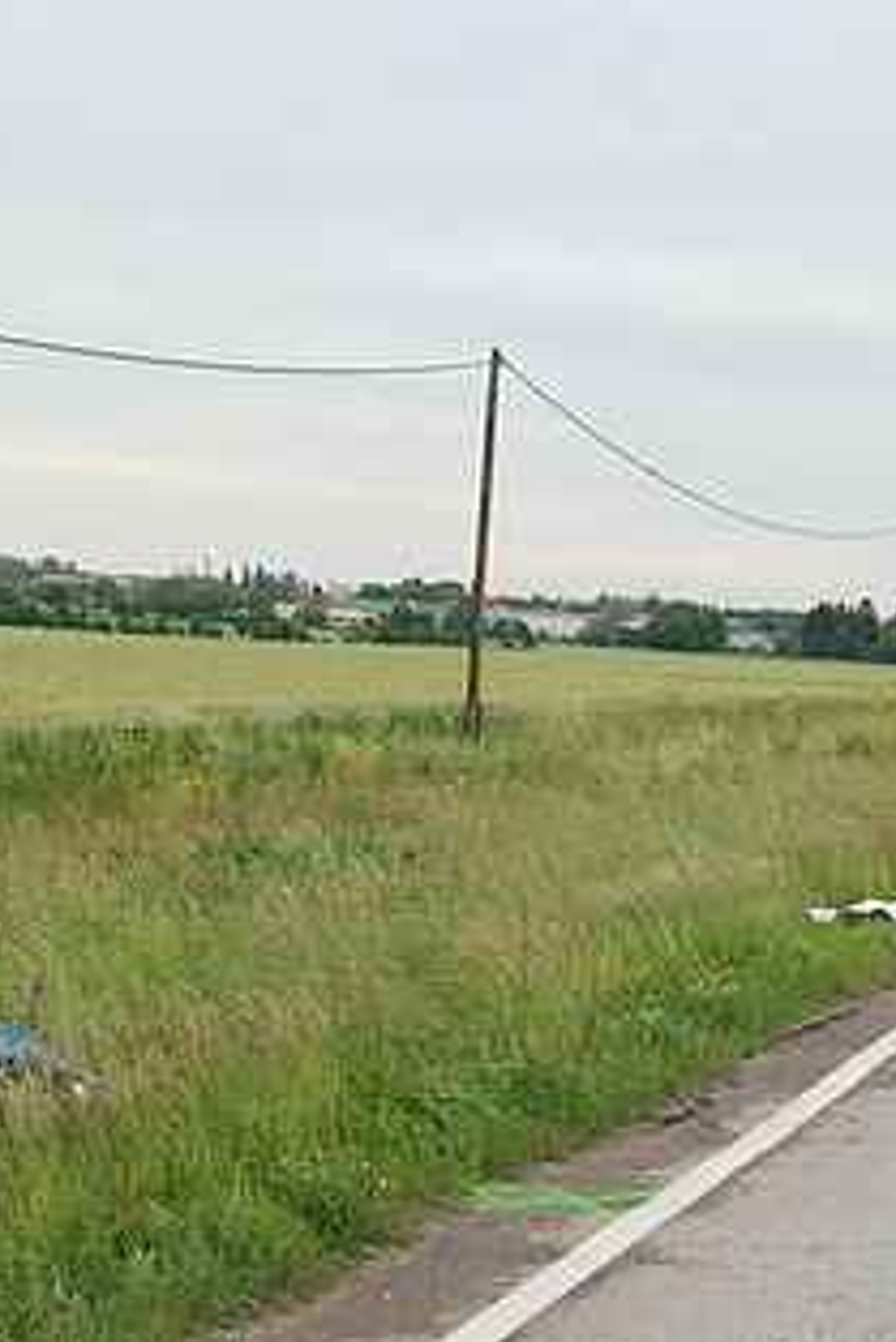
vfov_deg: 27.7
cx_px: 654
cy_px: 680
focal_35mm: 73
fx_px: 2722
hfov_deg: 18.6
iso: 1250
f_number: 10
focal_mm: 32
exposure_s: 1/400
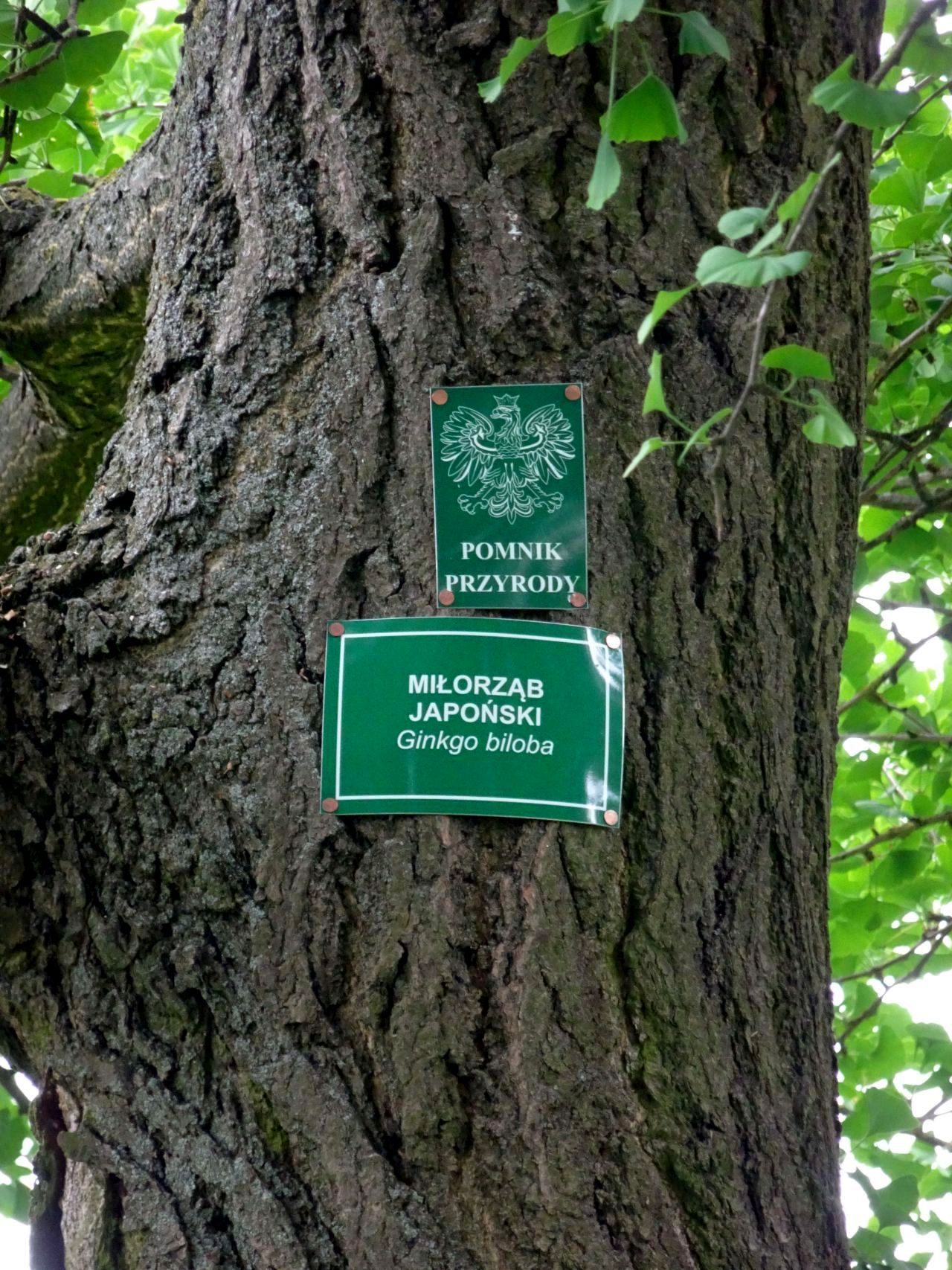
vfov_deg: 5.1
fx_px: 14266
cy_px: 635
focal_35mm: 389
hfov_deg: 3.8
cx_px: 476
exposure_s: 1/80
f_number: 6.3
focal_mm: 66.39
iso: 800
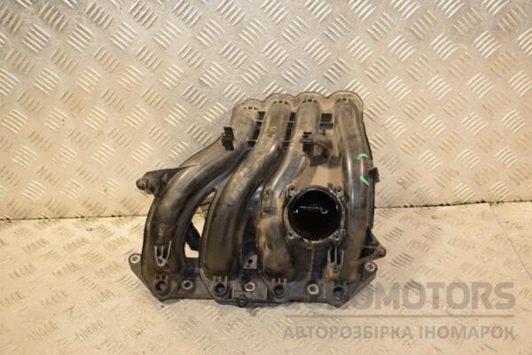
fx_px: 621
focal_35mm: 42
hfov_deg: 46.4
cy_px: 178
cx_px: 266
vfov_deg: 31.9
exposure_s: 1/160
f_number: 5
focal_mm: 28
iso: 800
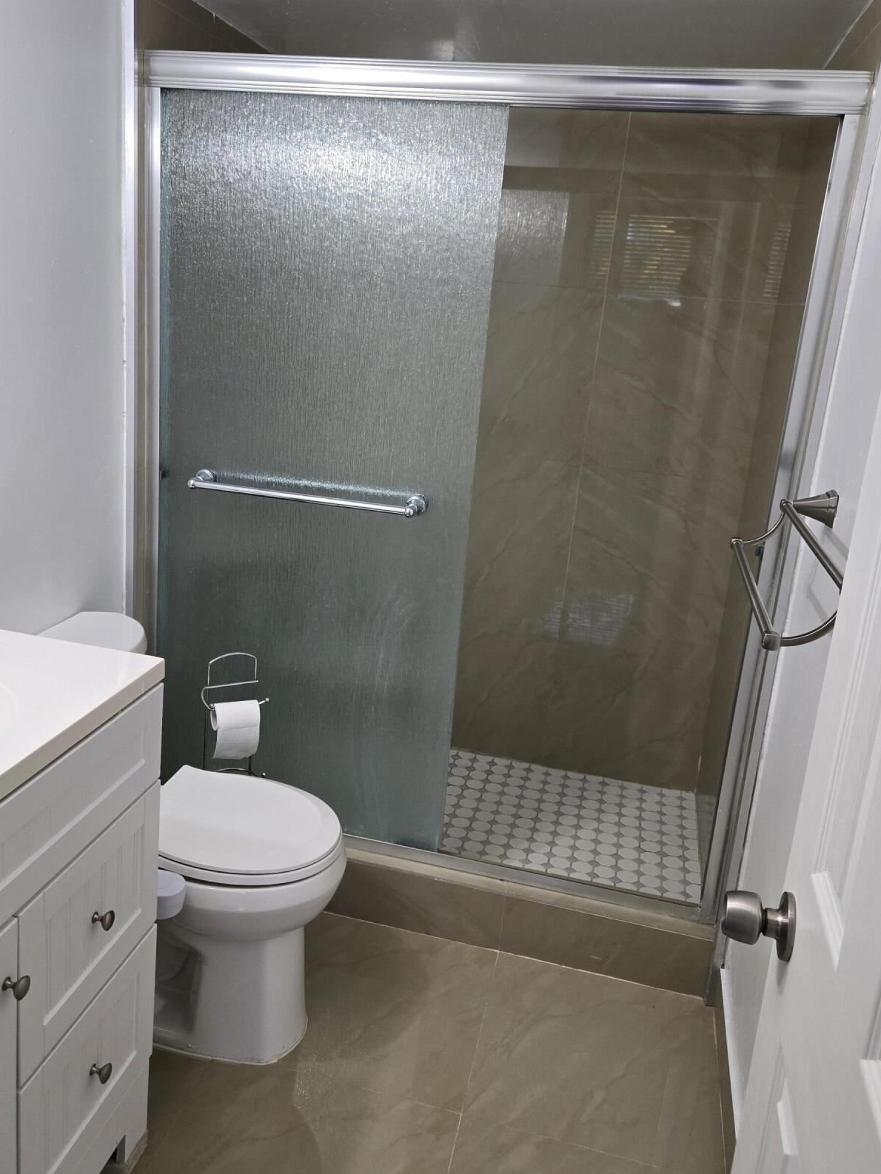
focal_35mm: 29
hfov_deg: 48.2
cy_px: 551
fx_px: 984
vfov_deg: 61.6
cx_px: 423
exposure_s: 1/120
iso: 64
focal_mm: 5.4
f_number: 1.8
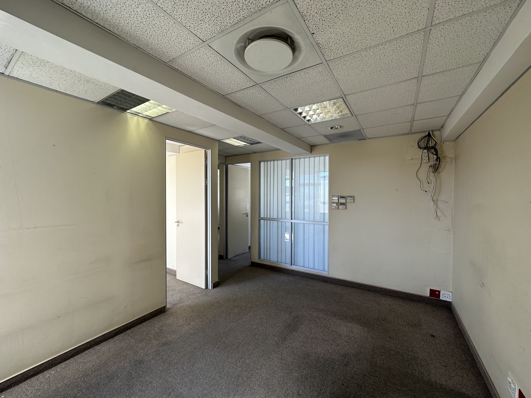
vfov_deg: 85.7
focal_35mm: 14
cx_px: 266
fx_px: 215
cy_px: 199
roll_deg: -0.1
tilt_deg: -0.7
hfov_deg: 102.1
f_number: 2.2
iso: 40
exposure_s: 1/100
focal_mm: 2.22
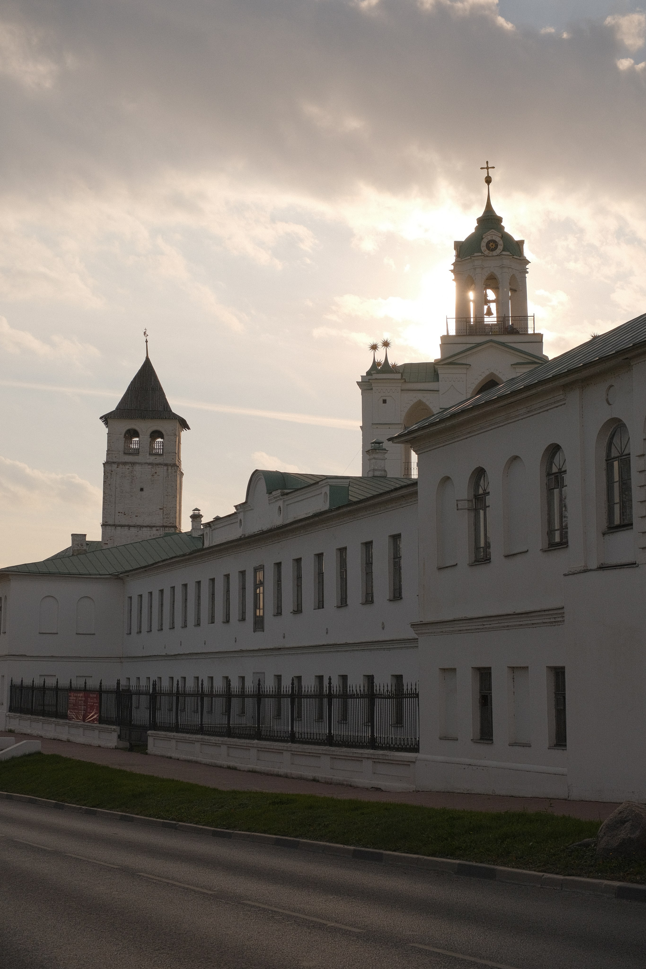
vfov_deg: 38.9
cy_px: 484
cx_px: 323
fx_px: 1373
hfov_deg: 26.5
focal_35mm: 51
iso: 640
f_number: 4
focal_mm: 34
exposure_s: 1/8000
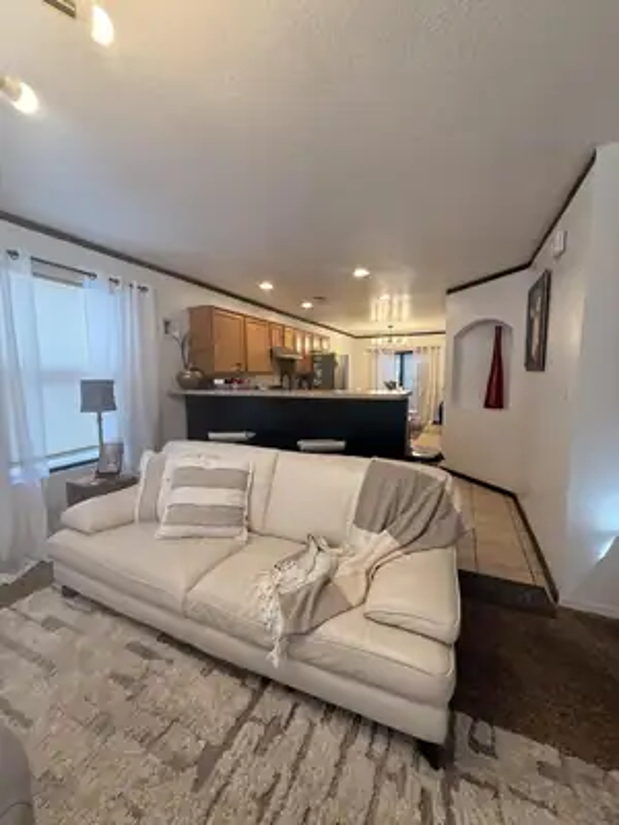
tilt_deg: -5.2
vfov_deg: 102.1
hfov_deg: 85.7
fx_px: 334
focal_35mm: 14
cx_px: 310
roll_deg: +0.1
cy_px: 412
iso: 160
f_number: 2.2
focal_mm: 2.22
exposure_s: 1/120
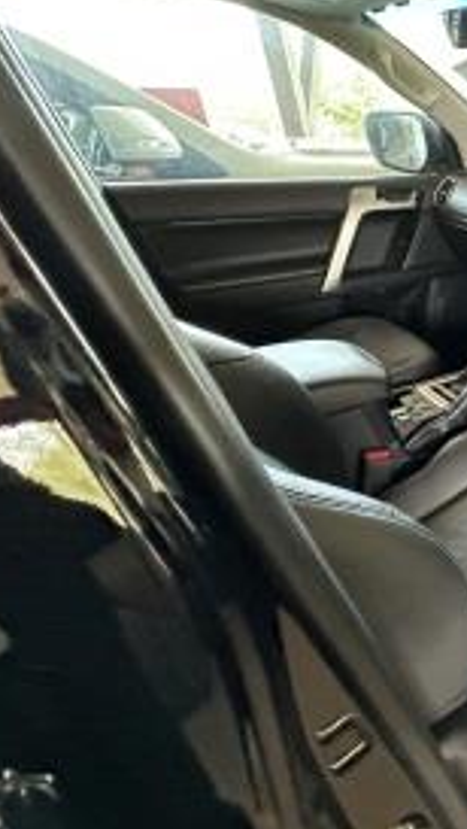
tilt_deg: -25.3
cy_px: 346
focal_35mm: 25
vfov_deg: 73.5
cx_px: 652
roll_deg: -0.4
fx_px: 549
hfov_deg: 31.3
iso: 1250
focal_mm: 2.22
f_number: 2.2
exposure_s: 1/60
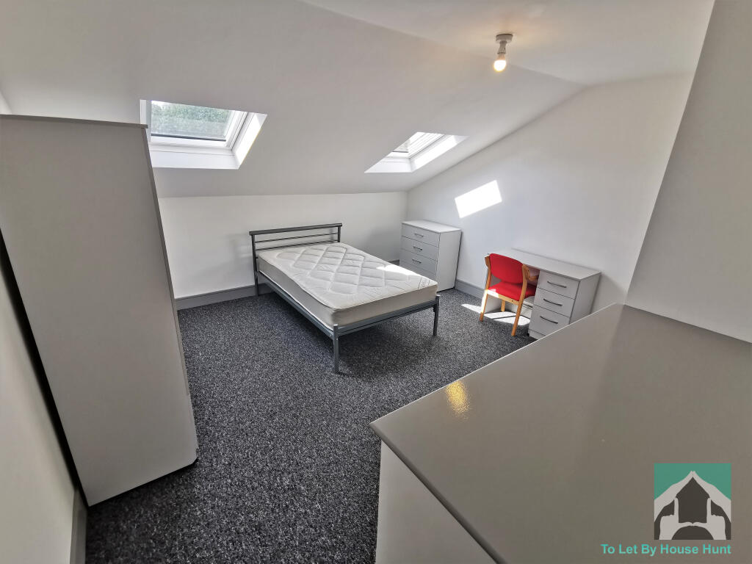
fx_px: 348
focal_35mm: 16
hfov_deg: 94.5
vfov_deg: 78.1
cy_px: 282
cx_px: 376
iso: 50
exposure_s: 1/110
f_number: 2.2
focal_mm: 2.35
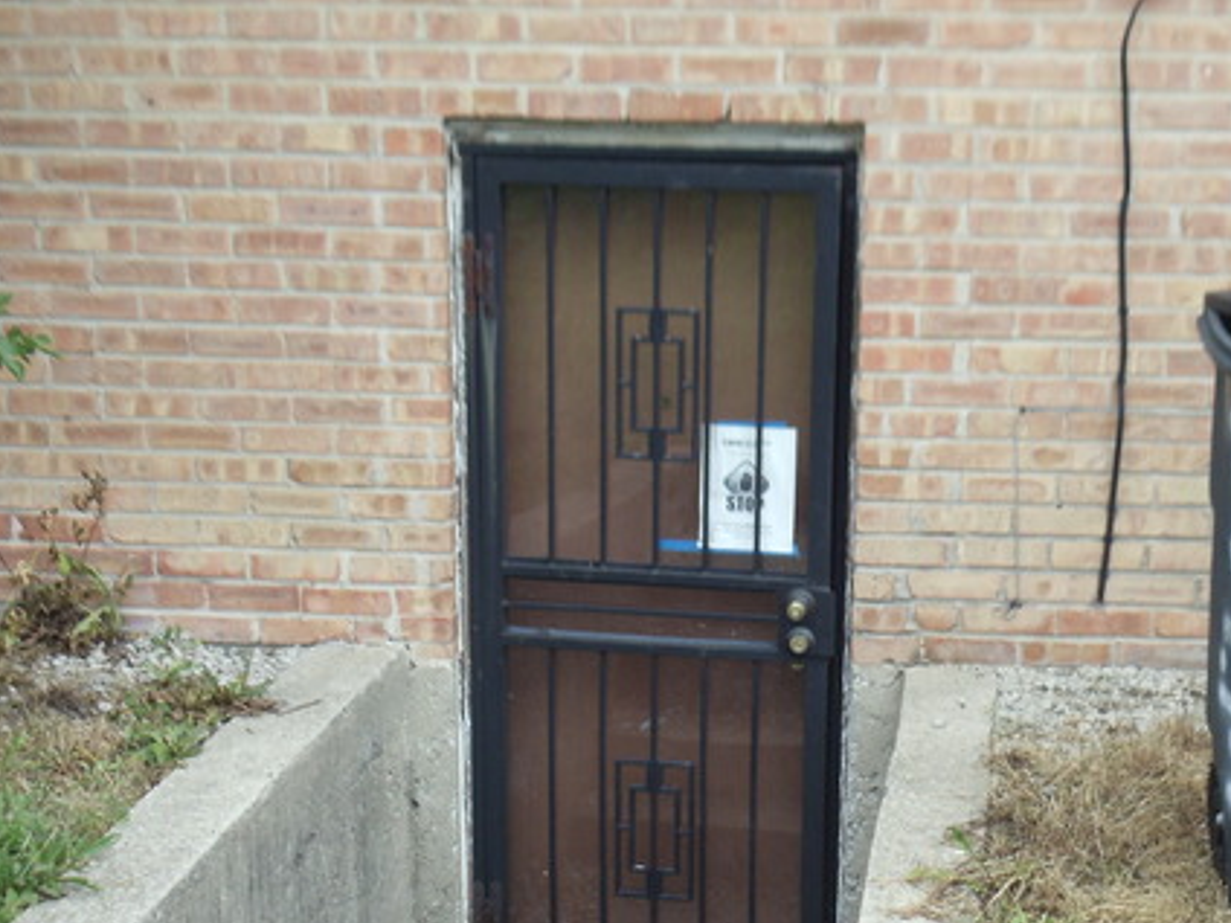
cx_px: 775
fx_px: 3272
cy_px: 691
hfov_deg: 21.3
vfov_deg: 16.0
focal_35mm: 92
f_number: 4.1
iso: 200
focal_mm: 8.3
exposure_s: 1/200
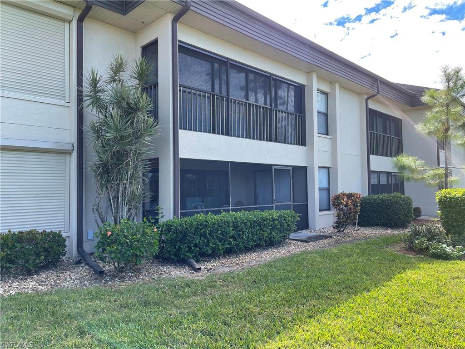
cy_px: 174
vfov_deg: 53.1
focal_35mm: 26
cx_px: 232
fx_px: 349
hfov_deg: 67.3
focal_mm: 5.1
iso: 32
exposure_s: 1/807
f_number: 1.6
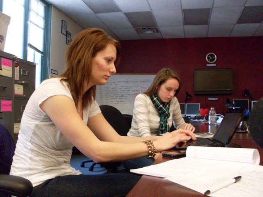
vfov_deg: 37.7
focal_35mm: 38
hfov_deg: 49.0
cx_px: 132
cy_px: 98
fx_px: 289
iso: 200
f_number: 2.8
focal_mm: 6.3
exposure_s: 1/10
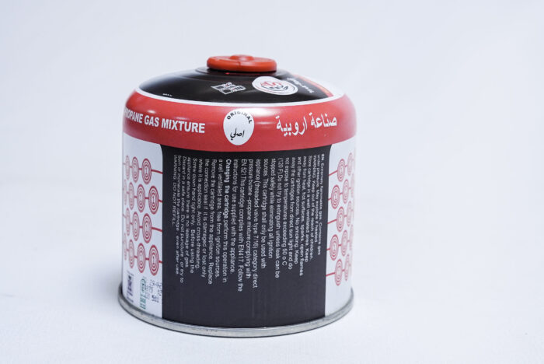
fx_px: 1059
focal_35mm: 70
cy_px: 182
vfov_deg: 19.5
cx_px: 272
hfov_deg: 28.8
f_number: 9
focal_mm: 70
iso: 3200
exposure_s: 1/200
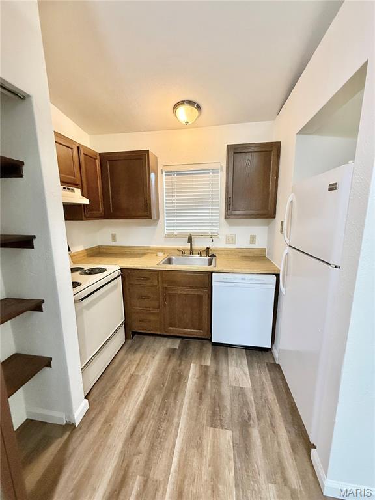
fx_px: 202
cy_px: 250
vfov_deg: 102.1
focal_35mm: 14
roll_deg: +0.0
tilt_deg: -9.7
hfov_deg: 85.7
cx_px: 188
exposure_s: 1/60
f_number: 2.2
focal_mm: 2.22
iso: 500
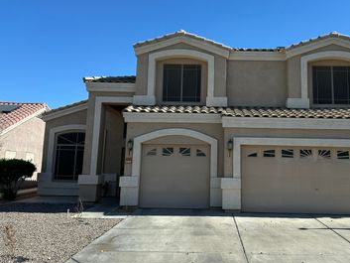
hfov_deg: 53.4
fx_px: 344
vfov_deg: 41.6
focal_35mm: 34
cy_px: 105
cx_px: 216
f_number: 1.78
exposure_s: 1/3717
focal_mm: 6.86
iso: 80
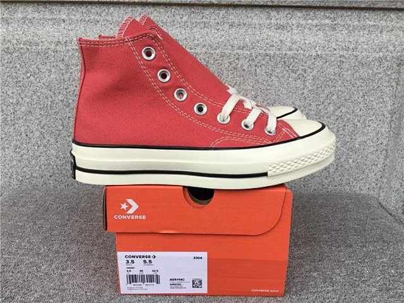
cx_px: 202
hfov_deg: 58.4
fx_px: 362
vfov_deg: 45.4
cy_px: 152
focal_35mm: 31
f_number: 2.4
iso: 32
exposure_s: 1/100
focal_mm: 3.3
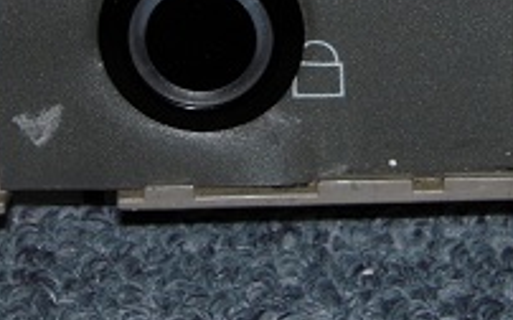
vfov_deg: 7.0
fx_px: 2599
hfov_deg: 11.2
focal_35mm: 186
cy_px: -38
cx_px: 419
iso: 160
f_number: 3.9
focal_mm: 10.5
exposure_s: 1/40
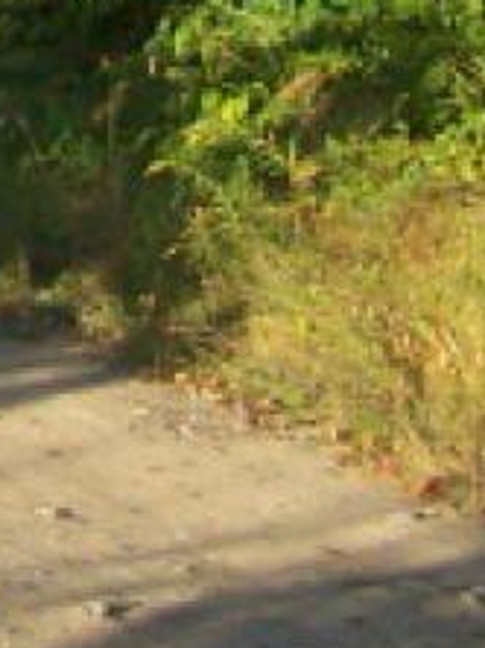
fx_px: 4380
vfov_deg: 8.0
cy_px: -737
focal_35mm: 234
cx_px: -619
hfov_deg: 6.1
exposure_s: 1/250
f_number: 2.8
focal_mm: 6.3
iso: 80
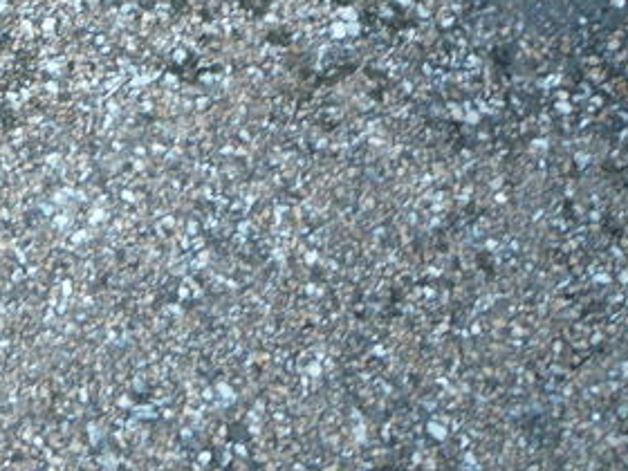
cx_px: -390
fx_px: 1941
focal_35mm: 107
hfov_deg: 16.3
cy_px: -262
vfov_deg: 13.0
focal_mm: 5.2
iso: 125
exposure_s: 1/30
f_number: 3.3
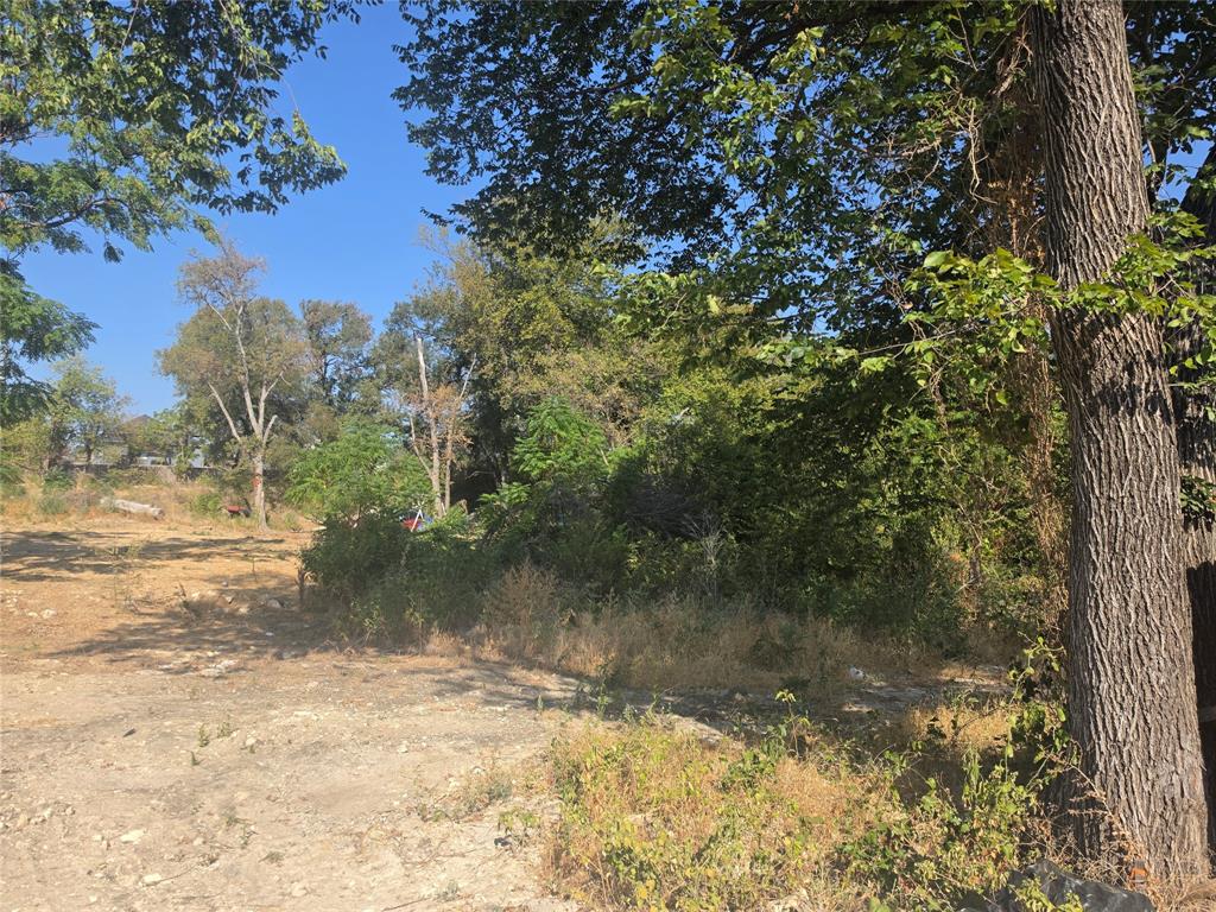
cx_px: 608
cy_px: 456
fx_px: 808
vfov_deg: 58.9
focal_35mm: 23
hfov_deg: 73.9
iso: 64
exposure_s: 1/4235
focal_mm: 6.5
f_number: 1.4
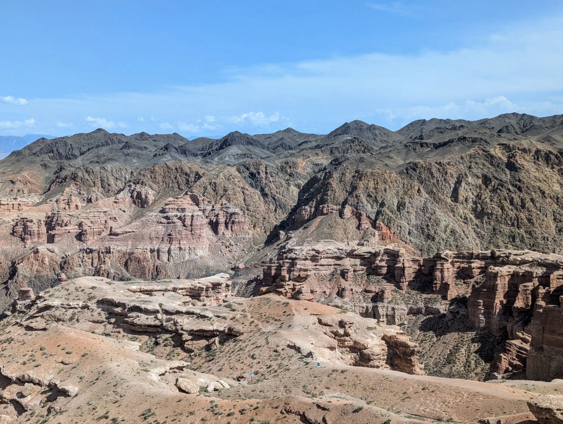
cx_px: 282
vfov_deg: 30.3
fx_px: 782
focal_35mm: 48
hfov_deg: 39.6
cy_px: 212
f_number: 1.85
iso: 47
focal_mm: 6.81
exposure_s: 1/2500
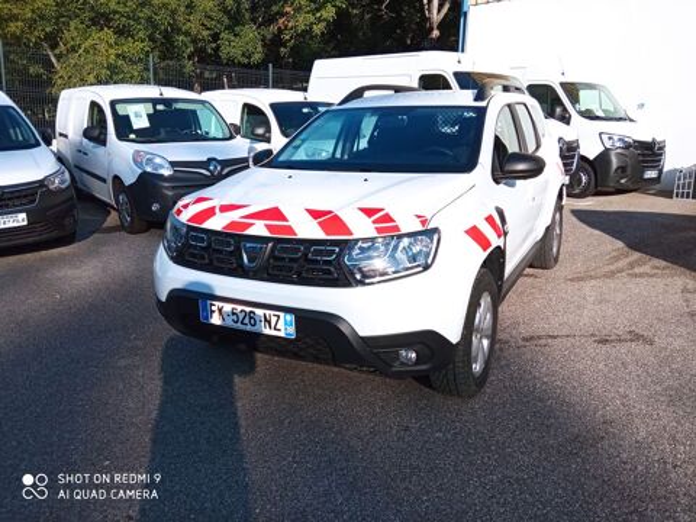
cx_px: 348
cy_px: 261
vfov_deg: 51.4
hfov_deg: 65.3
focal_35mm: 27
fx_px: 543
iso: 111
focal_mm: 3.79
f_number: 2.2
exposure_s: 1/992
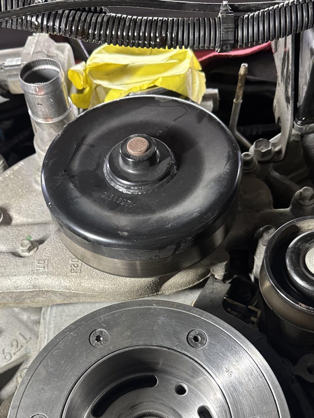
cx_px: 137
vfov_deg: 46.3
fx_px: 484
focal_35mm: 40
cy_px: 264
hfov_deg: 35.9
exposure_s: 1/60
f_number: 1.78
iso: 250
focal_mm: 6.76
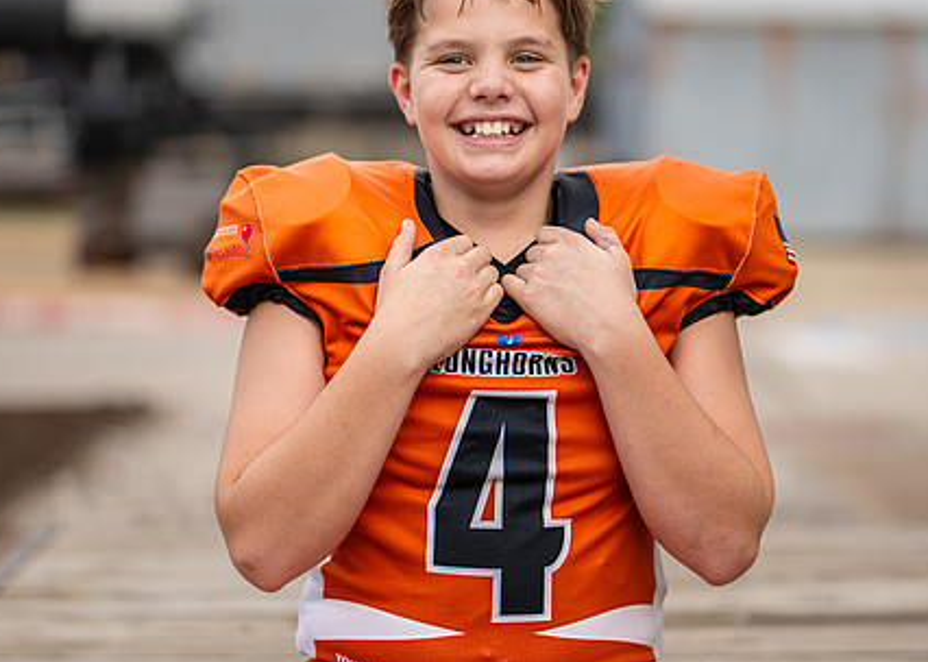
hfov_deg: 20.0
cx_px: 516
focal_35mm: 100
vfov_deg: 14.3
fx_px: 2635
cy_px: 338
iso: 100
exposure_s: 1/1250
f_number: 1.2
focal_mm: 50
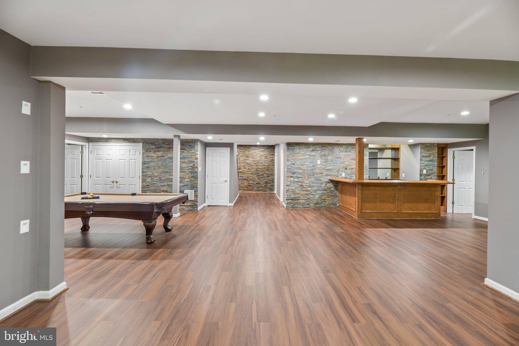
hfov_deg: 104.3
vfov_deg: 81.2
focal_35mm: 14
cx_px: 260
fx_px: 202
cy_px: 173
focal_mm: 14
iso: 400
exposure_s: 1/3.33
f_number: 8
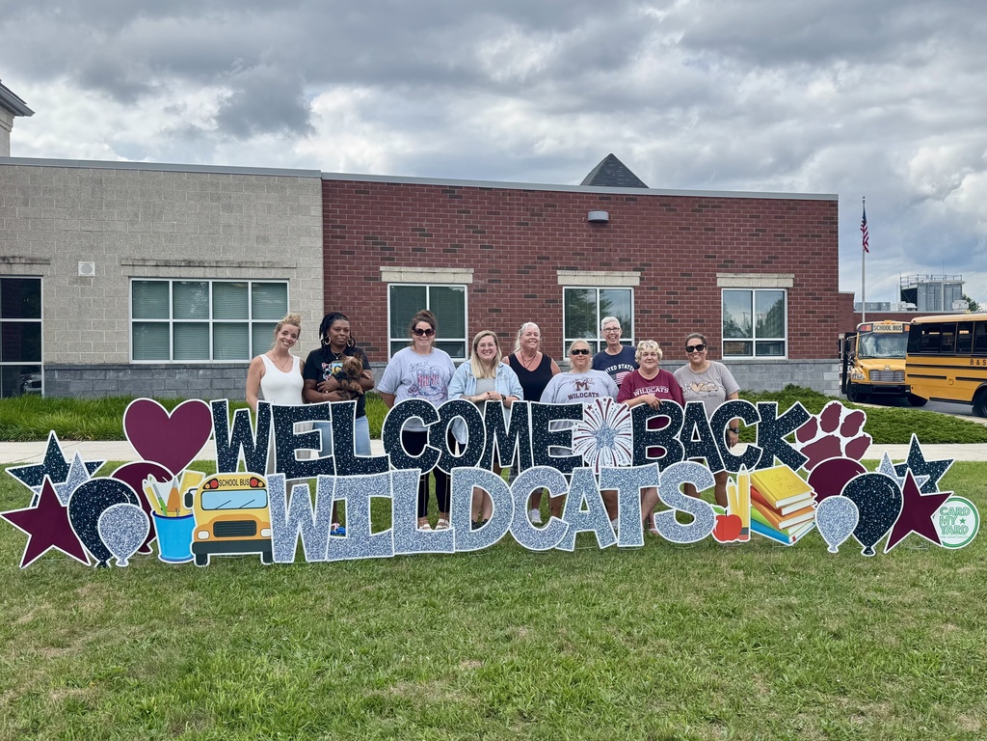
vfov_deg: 56.8
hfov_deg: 71.6
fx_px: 684
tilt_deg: -0.2
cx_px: 494
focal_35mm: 24
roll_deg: +0.3
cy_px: 370
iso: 80
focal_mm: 6.76
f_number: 1.78
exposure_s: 1/3802
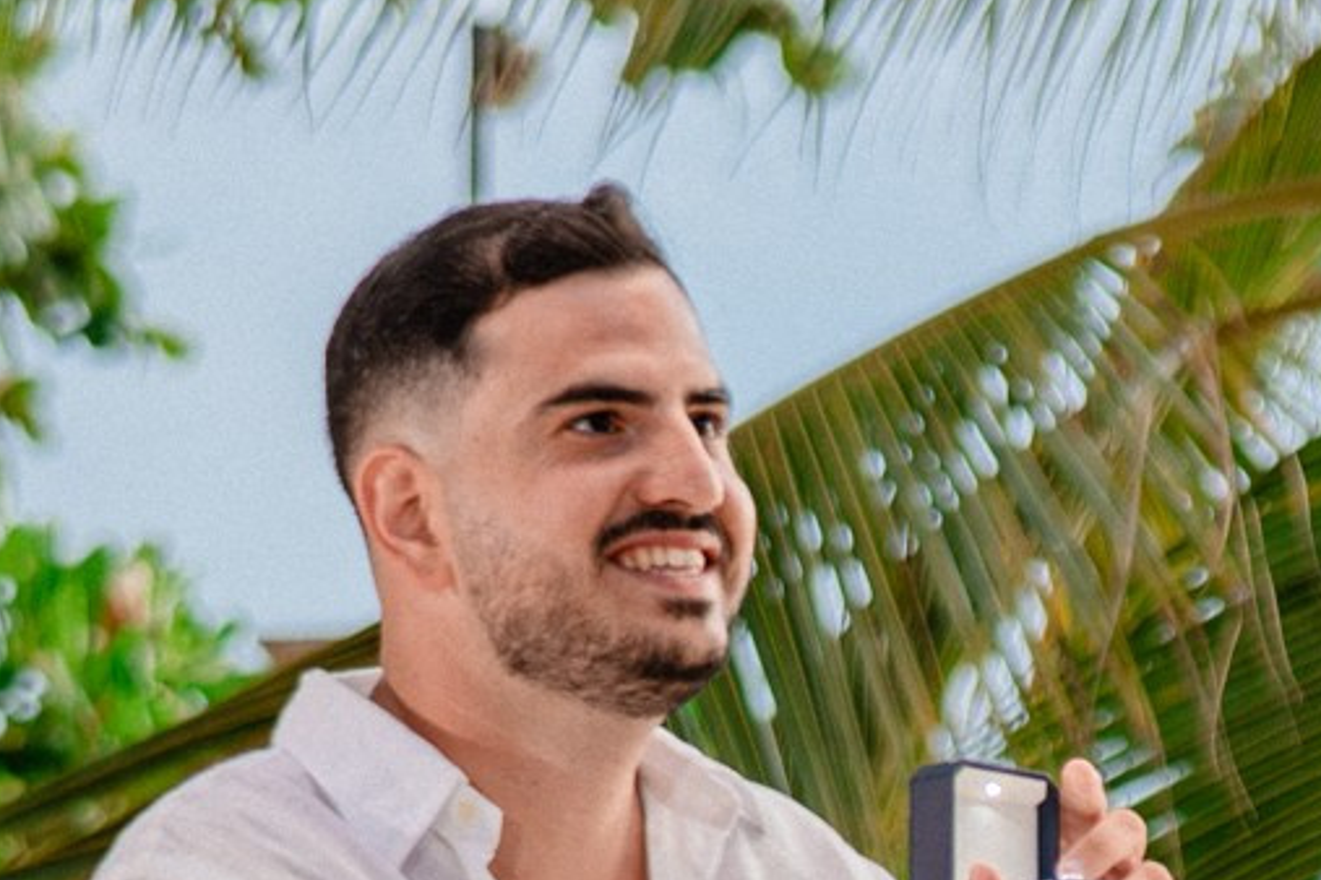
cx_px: 1412
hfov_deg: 8.9
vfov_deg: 5.9
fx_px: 8402
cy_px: 1386
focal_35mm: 229
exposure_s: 1/400
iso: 400
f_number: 2.2
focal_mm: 50
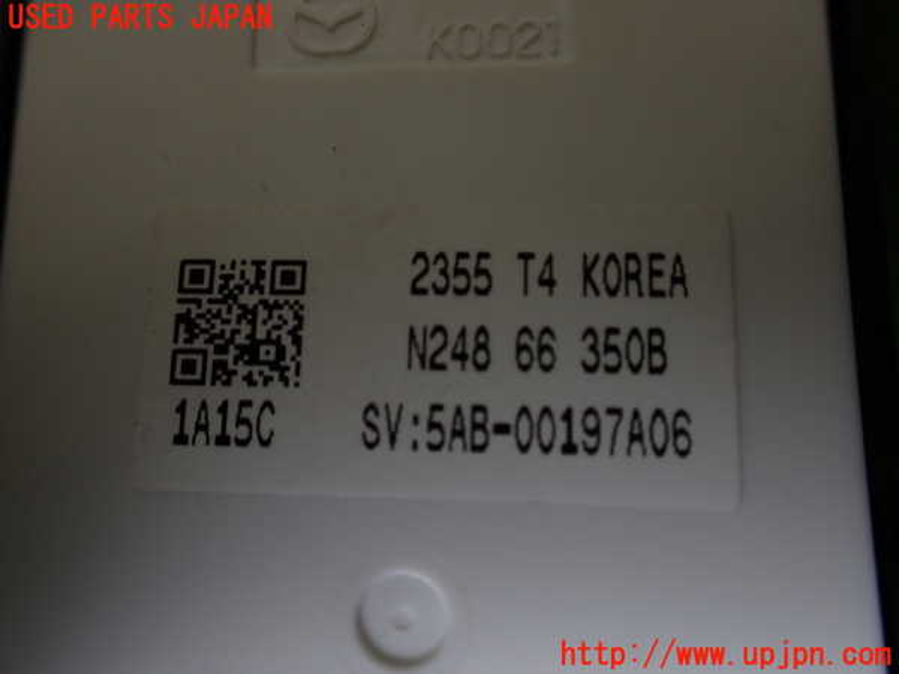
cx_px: 450
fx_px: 779
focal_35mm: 30
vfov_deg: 46.8
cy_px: 337
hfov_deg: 60.0
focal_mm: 5.4
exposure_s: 1/125
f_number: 2.3
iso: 160
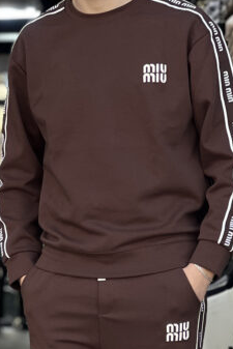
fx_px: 1843
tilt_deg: -1.8
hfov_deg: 7.2
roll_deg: +1.3
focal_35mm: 190
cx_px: 76
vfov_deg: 10.8
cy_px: 286
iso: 64
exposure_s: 1/100
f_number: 2.8
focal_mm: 9
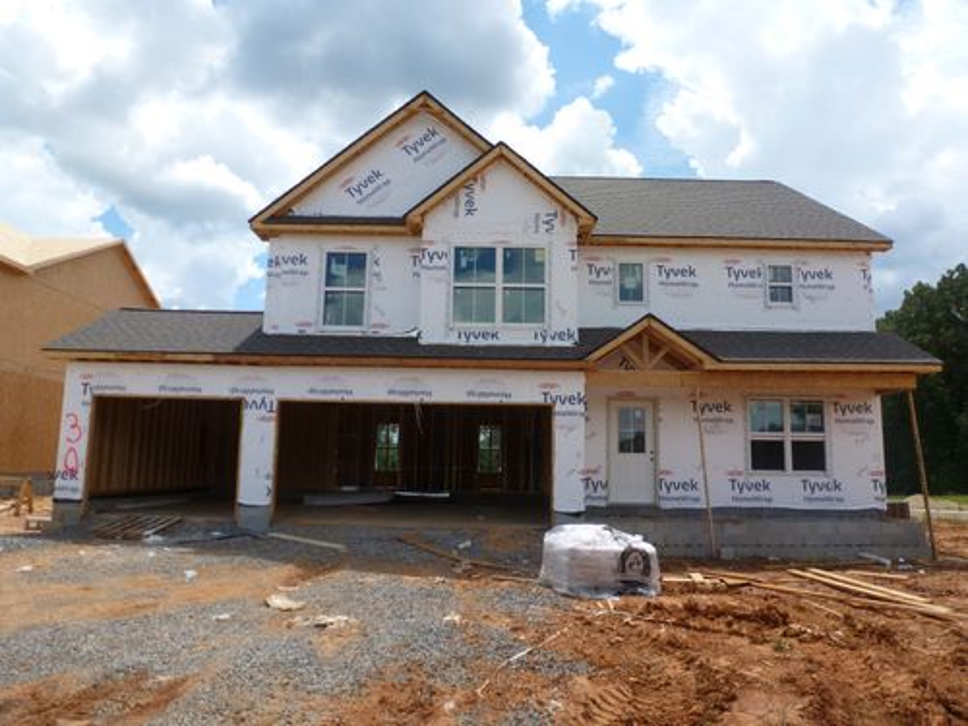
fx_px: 671
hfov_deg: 71.6
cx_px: 484
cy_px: 363
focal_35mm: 24
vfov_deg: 56.8
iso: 100
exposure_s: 1/1000
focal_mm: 4.3
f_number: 3.3
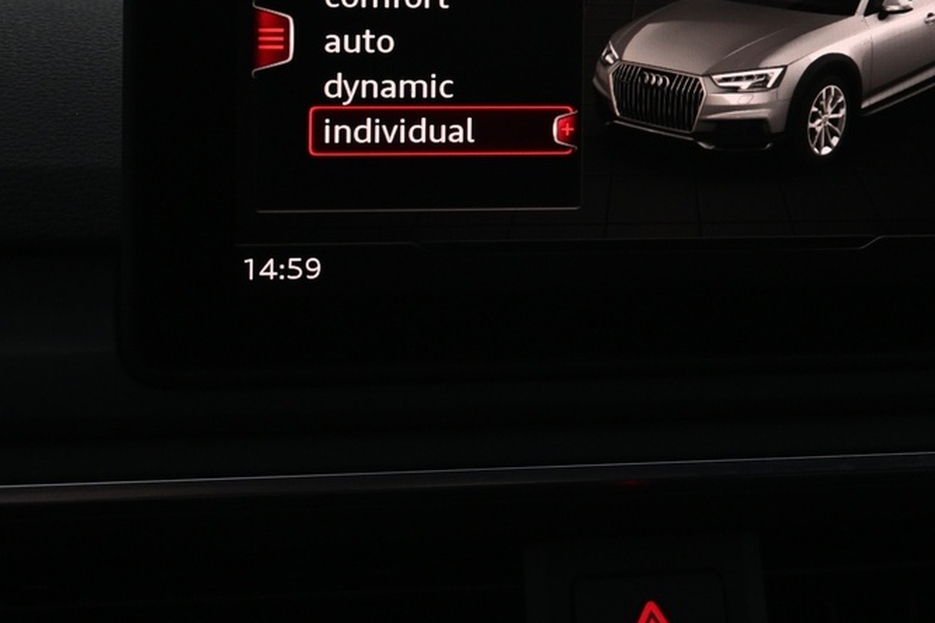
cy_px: -8
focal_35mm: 75
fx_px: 1943
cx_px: 657
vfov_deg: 17.8
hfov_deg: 26.8
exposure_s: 1/80
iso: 500
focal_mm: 20.5
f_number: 4.5
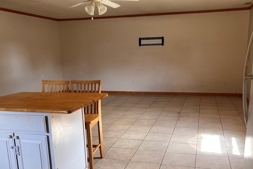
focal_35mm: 37
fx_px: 260
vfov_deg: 35.7
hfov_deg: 51.9
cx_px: 124
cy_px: 104
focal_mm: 5.7
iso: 100
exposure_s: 1/121
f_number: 1.5
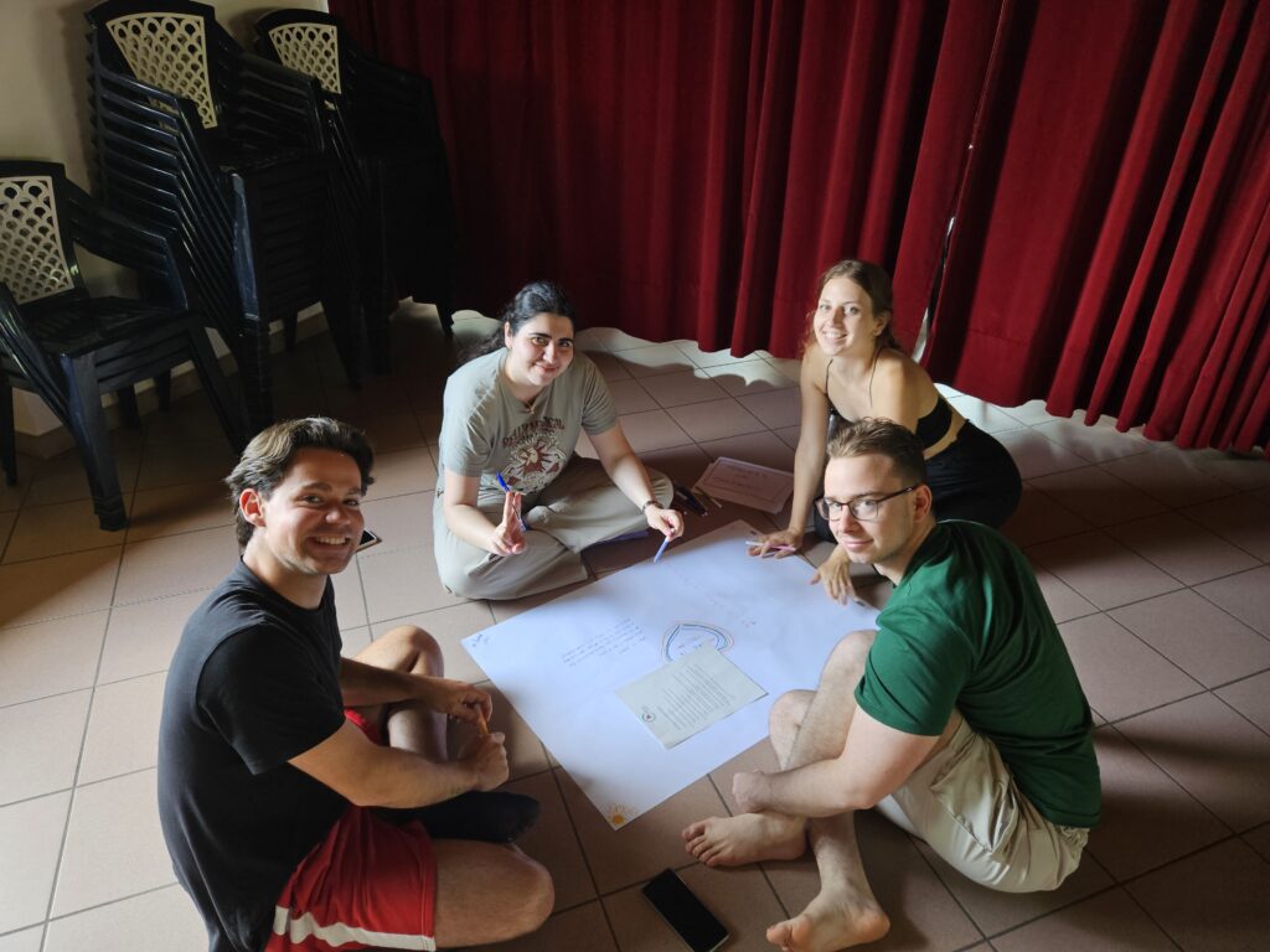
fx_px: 844
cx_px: 635
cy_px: 476
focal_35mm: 23
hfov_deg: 73.9
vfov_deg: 58.9
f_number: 1.8
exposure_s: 1/100
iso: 125
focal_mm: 5.4
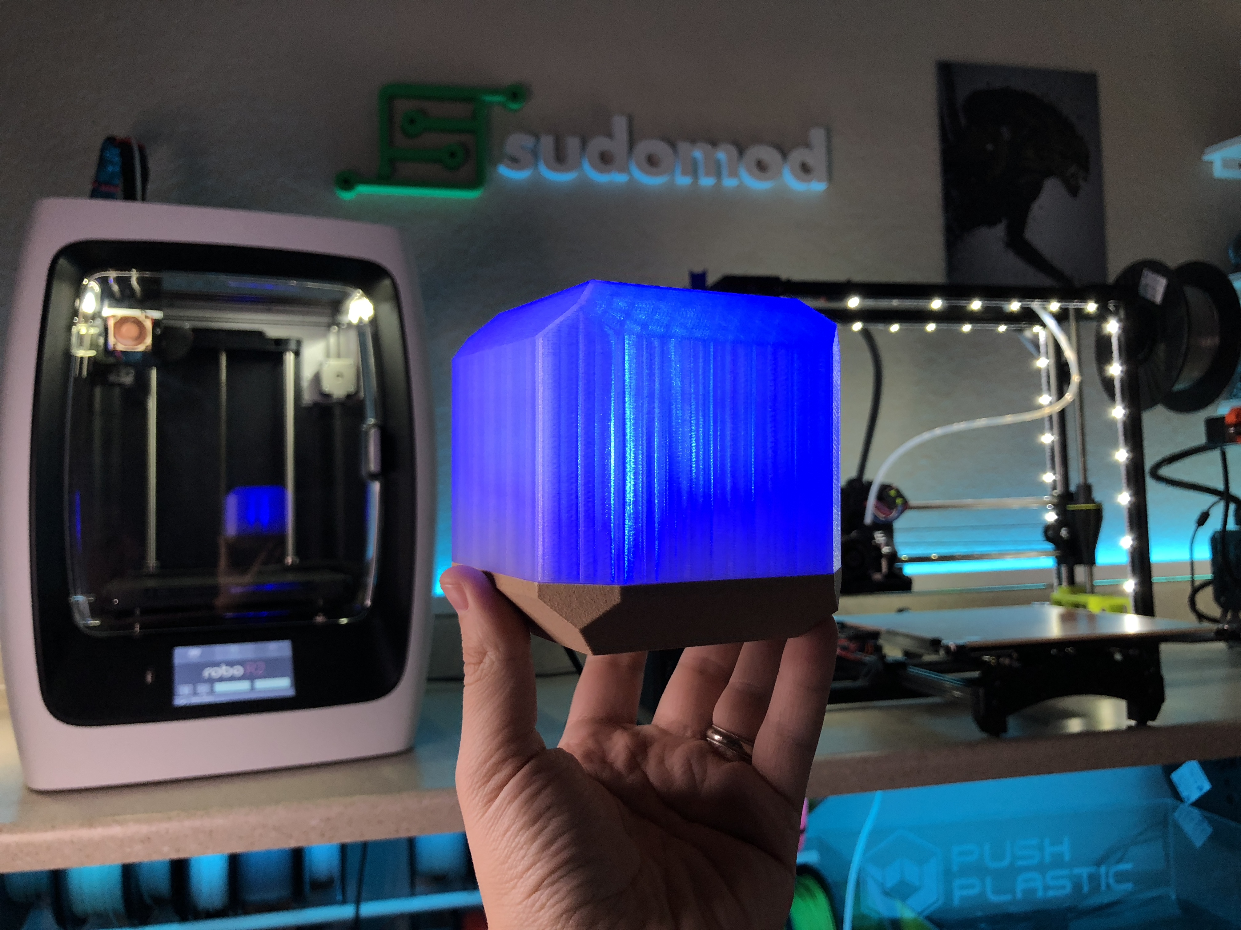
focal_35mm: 28
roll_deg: +1.5
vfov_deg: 49.7
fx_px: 1004
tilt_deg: +3.0
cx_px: 620
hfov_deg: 63.4
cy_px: 465
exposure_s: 1/31
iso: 32
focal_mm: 3.99
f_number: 1.8
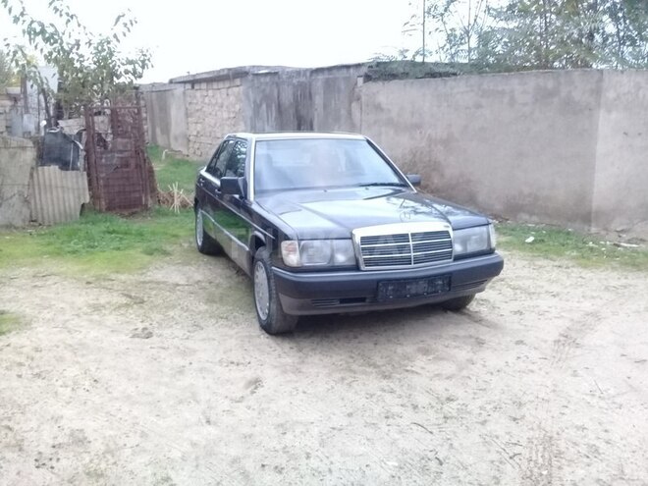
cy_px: 243
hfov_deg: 58.4
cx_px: 324
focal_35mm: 31
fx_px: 580
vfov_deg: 45.4
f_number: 2.2
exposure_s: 1/17
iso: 200
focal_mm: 3.3
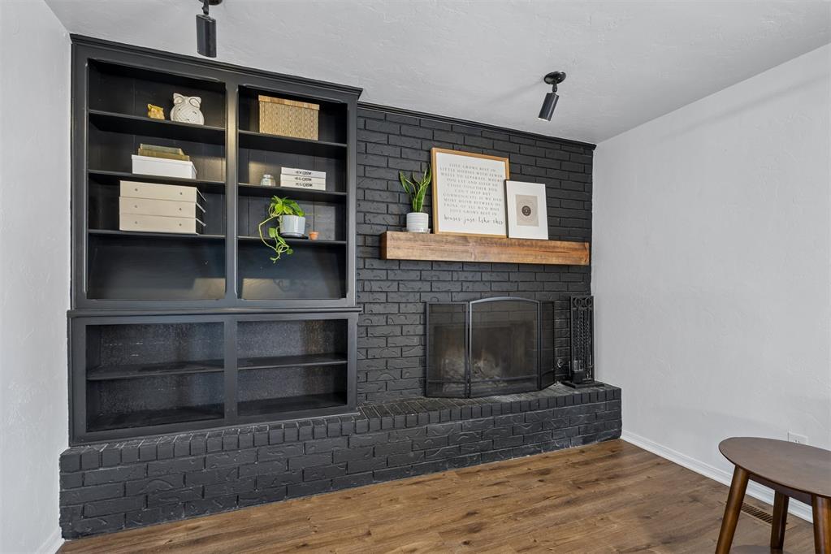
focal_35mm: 16
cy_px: 277
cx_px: 416
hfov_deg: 96.7
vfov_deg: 73.7
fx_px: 369
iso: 200
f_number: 8
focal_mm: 16
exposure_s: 1/1.25
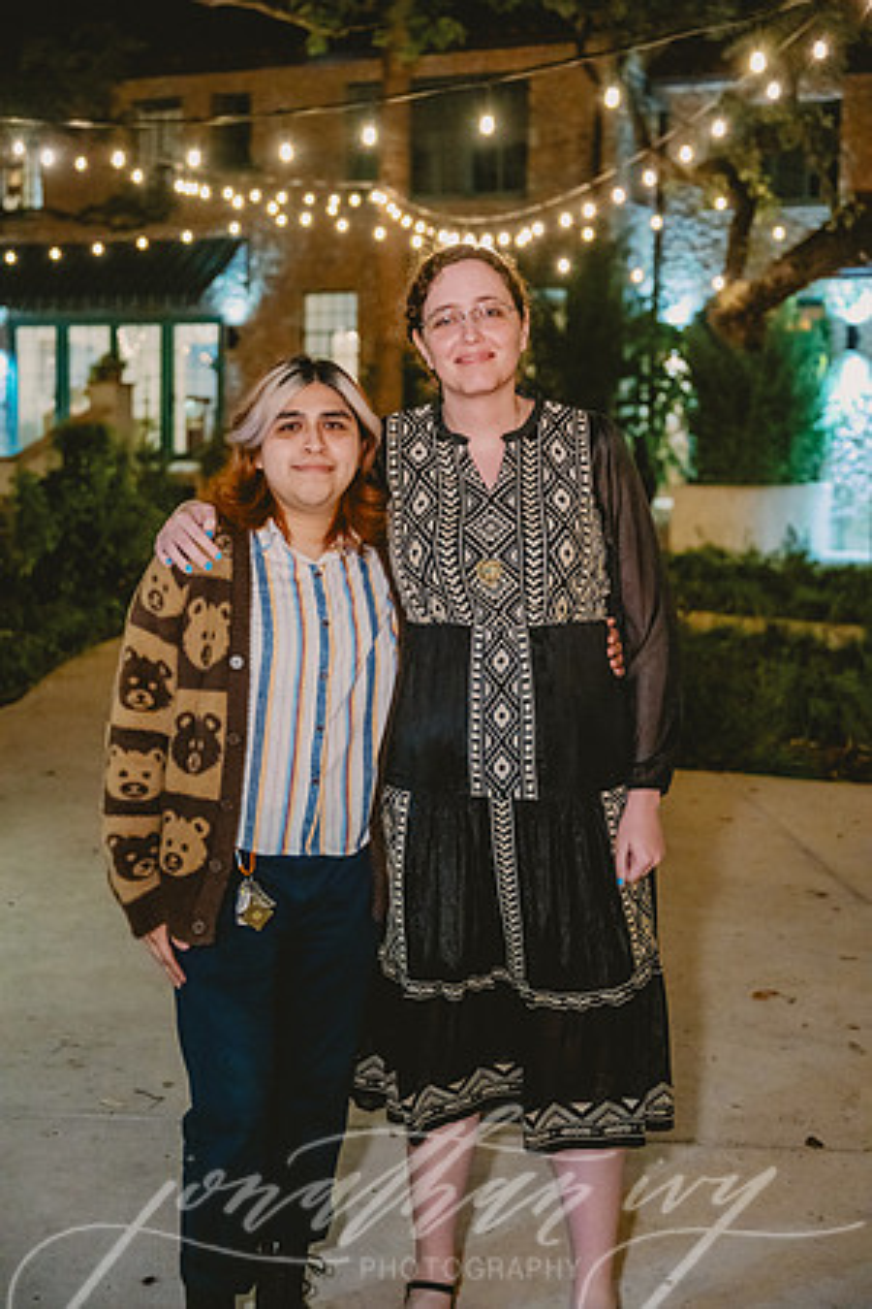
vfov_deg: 39.6
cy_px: 654
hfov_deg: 27.0
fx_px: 1817
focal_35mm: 50
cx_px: 436
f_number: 2.8
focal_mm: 50
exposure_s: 1/125
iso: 5000
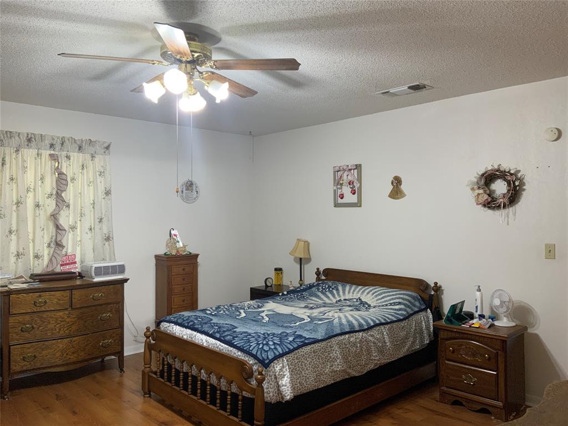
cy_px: 213
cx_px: 284
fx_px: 476
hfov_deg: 61.7
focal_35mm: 29
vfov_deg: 48.2
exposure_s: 1/60
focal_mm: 3
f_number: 1.8
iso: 80
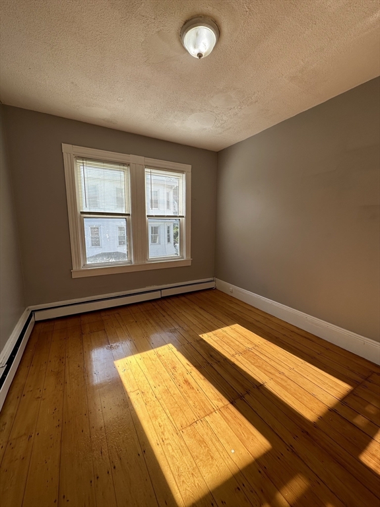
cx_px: 190
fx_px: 205
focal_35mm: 14
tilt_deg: -7.6
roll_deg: +0.0
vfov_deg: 102.1
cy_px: 254
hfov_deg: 85.7
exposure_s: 1/279
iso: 40
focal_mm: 2.22
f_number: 2.2
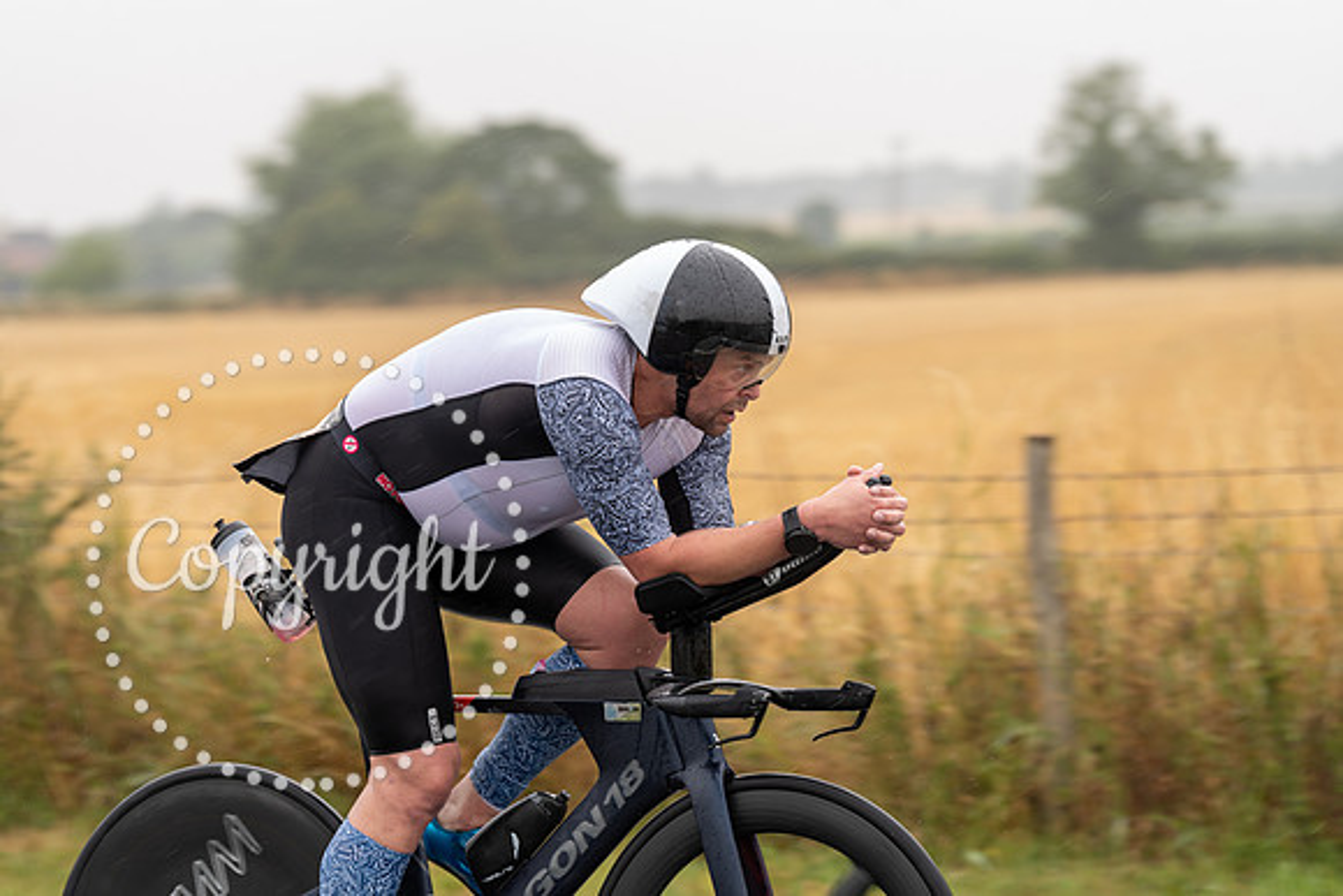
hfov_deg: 16.0
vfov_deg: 10.7
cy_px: 448
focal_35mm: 128
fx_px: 4776
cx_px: 672
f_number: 3.5
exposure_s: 1/400
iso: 250
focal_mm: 128
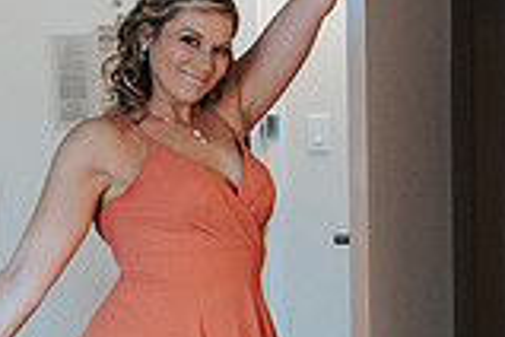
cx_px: 755
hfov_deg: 13.1
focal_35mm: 148
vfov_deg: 9.2
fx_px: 2076
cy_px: 277
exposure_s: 1/200
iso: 1000
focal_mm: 35
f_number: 3.2
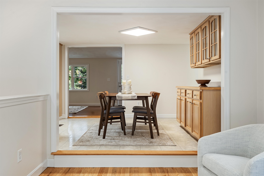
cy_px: 88
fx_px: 227
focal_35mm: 31
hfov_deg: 60.3
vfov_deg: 42.3
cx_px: 132
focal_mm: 31
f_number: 8
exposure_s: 2
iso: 100
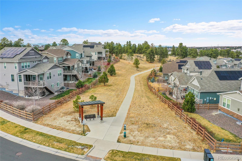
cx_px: 121
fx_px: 188
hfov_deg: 65.5
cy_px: 80
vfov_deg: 46.4
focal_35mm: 28
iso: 100
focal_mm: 10.26
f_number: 5.6
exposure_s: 1/400
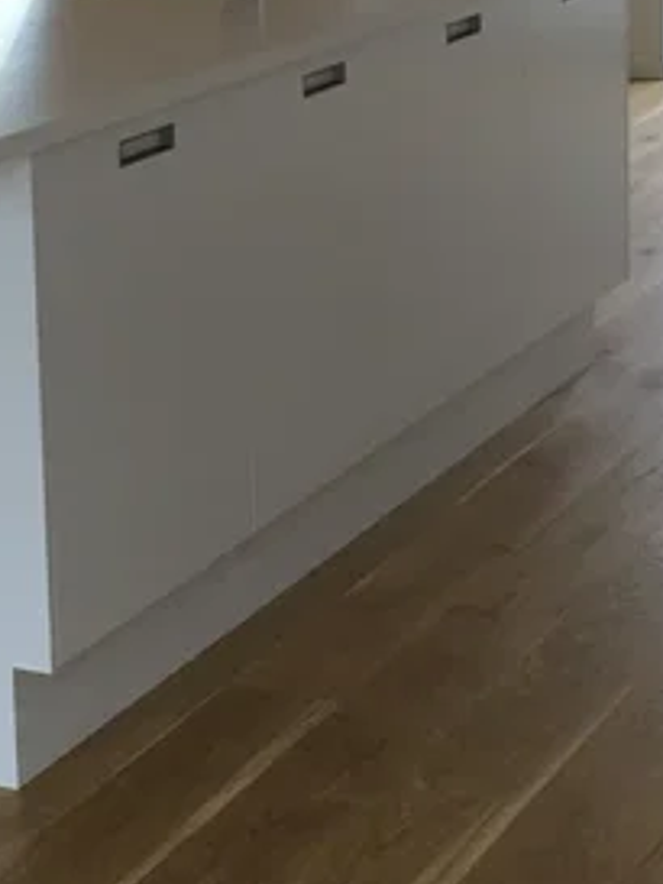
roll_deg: +1.8
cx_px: 103
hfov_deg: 14.4
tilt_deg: -9.2
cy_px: 142
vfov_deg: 19.0
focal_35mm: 102
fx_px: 2603
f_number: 2.2
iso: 50
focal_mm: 4.15
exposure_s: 1/33
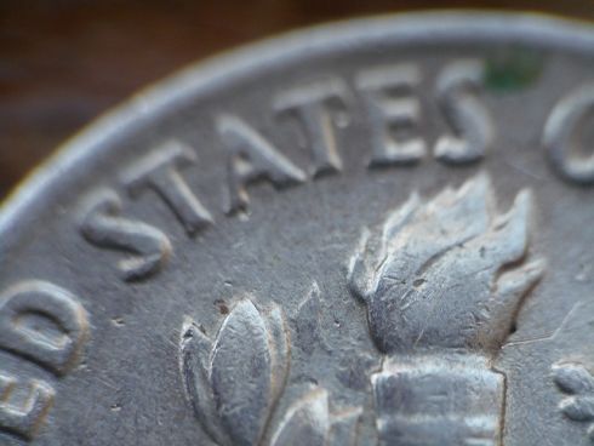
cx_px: 297
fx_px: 1803
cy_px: 223
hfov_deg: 18.7
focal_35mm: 105
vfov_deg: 14.1
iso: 320
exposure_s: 1/30
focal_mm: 18.8
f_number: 5.1
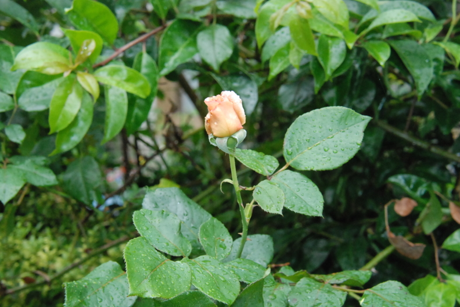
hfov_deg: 23.9
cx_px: 231
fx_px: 1086
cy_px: 155
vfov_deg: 16.1
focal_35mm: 85
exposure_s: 1/200
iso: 1600
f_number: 13
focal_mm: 56
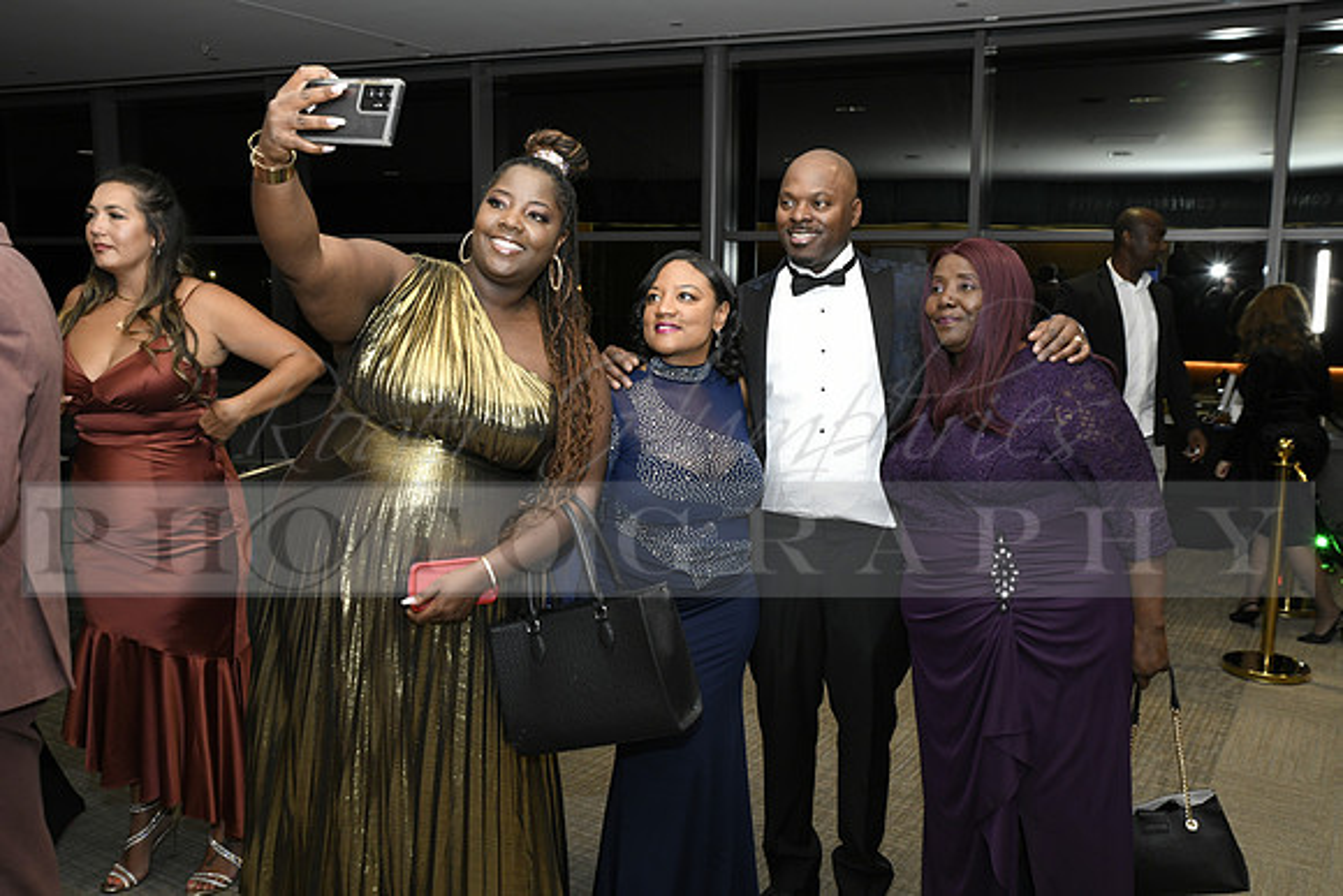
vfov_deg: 41.1
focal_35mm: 32
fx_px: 1194
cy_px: 448
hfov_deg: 58.7
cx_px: 672
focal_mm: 32
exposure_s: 1/60
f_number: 8
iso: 1600
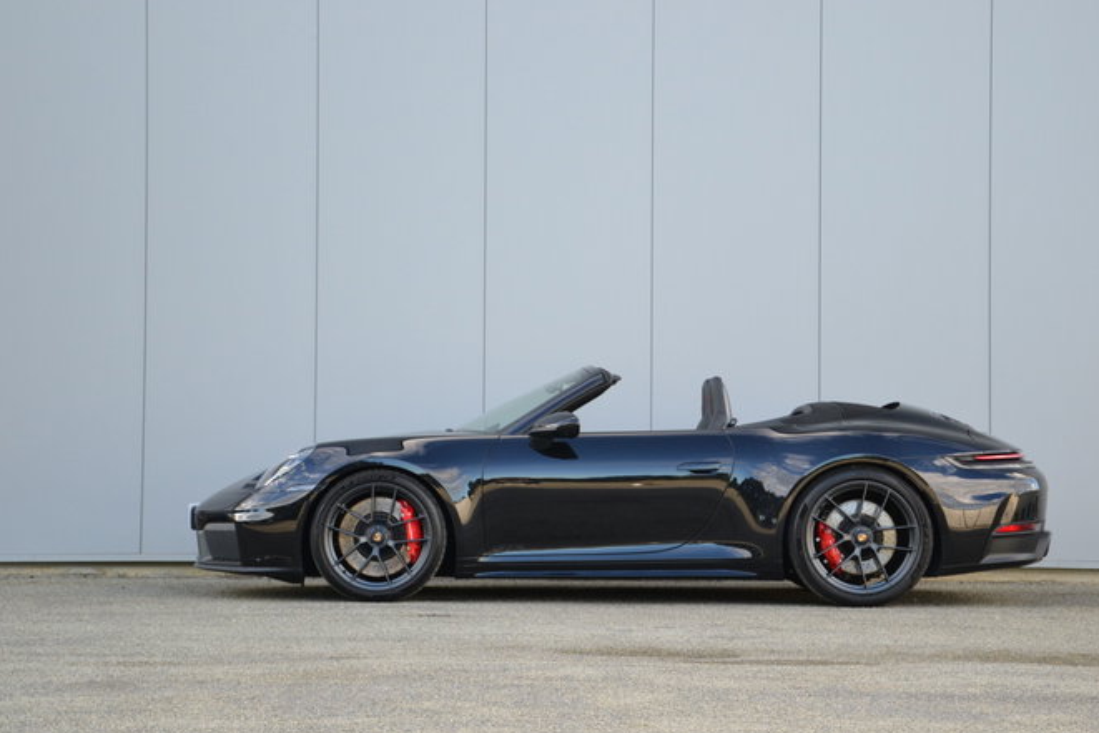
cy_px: 356
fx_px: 2656
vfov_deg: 15.7
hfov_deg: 23.4
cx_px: 609
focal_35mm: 87
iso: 320
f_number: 5.6
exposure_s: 1/125
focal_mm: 50
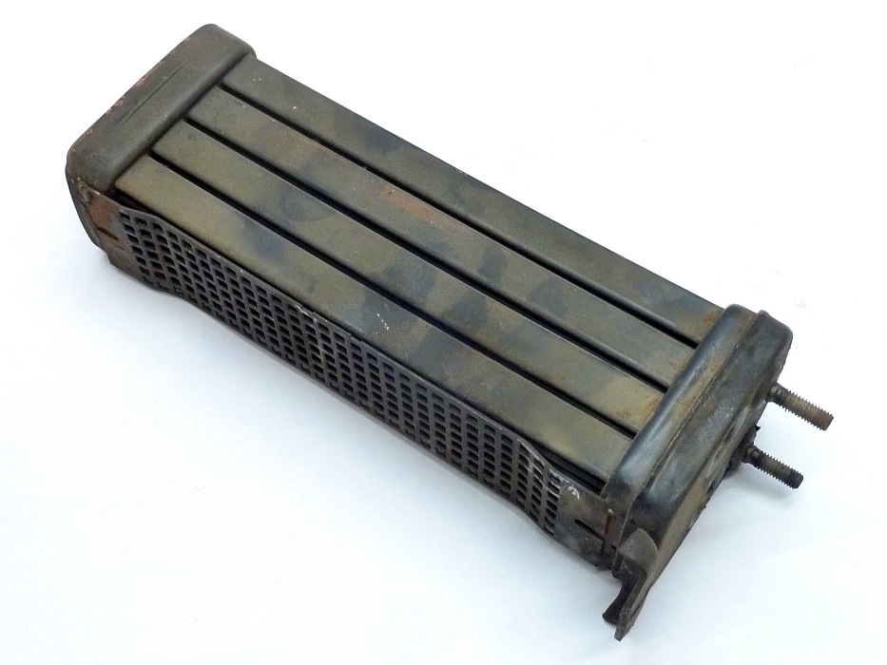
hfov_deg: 39.7
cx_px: 444
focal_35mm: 48
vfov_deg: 30.3
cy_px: 332
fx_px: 1230
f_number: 3.8
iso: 400
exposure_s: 1/13
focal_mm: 7.9
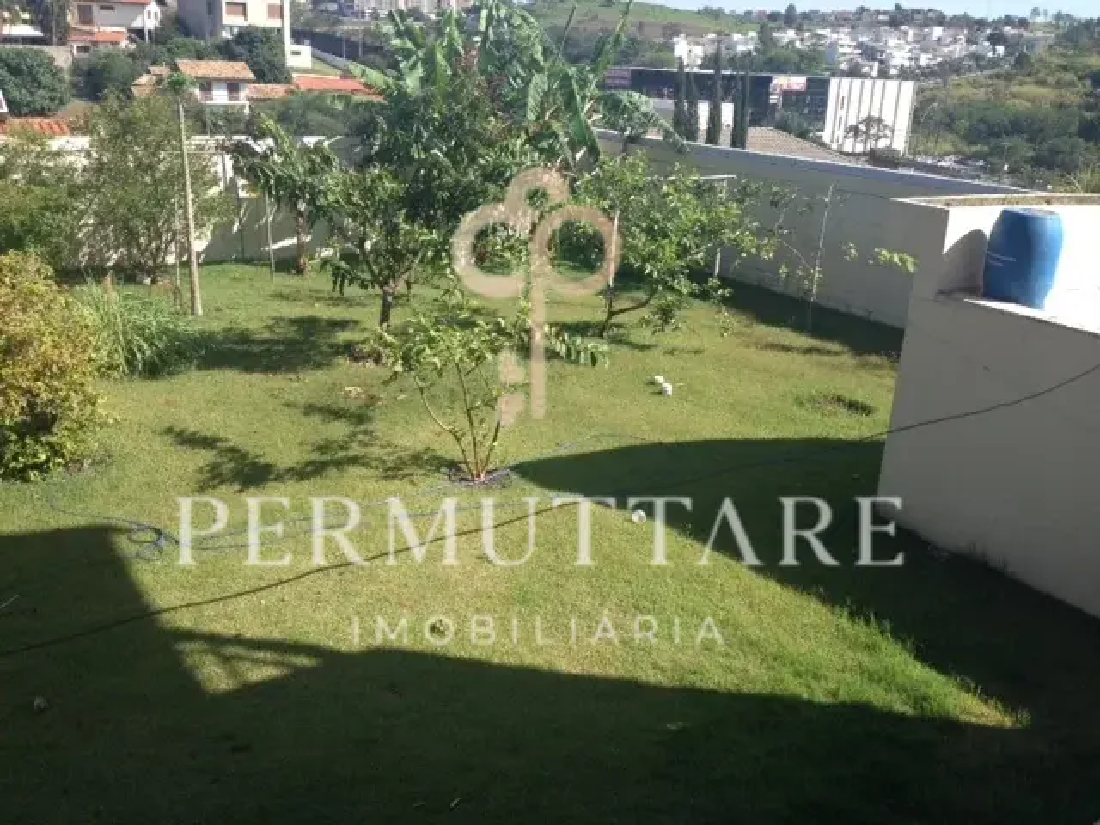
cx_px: 550
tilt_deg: -21.9
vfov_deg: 40.7
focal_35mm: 35
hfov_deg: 52.6
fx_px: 1112
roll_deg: -2.0
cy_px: 412
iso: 50
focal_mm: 4.28
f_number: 2.4
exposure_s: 1/800
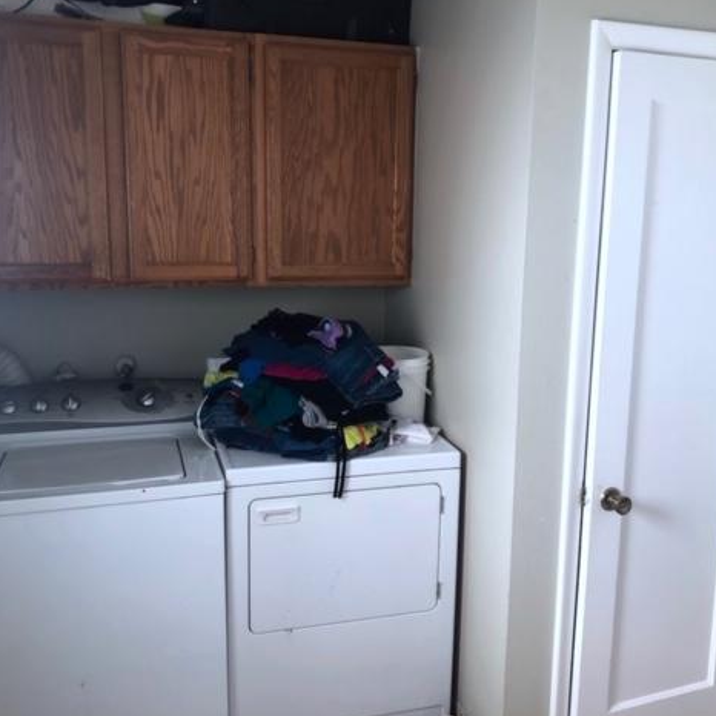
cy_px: 352
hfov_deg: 48.4
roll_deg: -1.1
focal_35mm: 34
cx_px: 389
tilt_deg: -10.2
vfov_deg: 48.4
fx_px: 796
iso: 40
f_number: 1.8
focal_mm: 3.99
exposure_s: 1/24
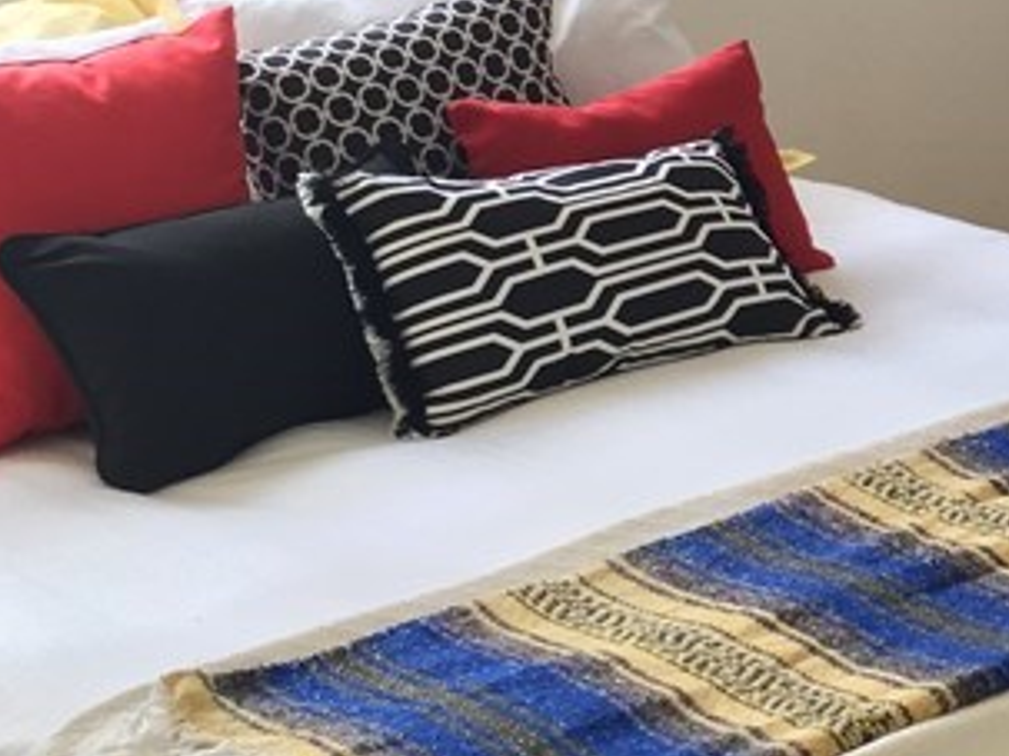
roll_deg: +2.3
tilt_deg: -12.3
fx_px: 2855
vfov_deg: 15.0
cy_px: 120
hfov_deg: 18.5
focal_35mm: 98
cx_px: 1352
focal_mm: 4.15
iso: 40
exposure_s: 1/40
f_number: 2.2
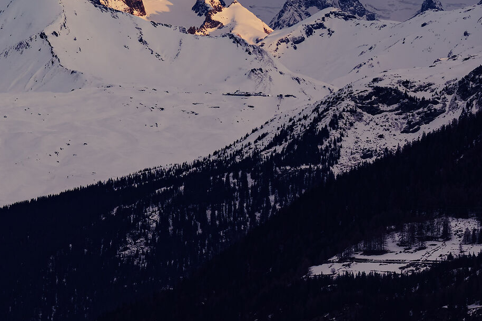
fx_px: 6145
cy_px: 11
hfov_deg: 4.5
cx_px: -88
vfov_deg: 3.0
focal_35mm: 459
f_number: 5.6
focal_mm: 175
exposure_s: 1/200
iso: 320
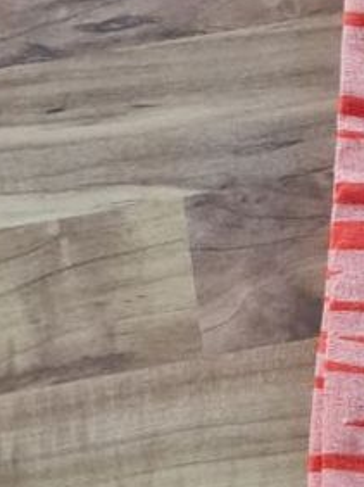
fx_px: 1727
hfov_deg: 11.0
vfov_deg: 16.0
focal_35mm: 123
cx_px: 707
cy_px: 221
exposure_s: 1/100
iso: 250
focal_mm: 5.4
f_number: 1.8
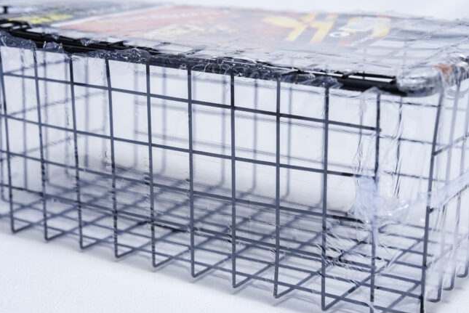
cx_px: 215
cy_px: 164
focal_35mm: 76
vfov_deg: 18.0
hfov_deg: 26.6
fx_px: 991
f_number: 9
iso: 3200
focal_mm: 70
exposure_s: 1/200
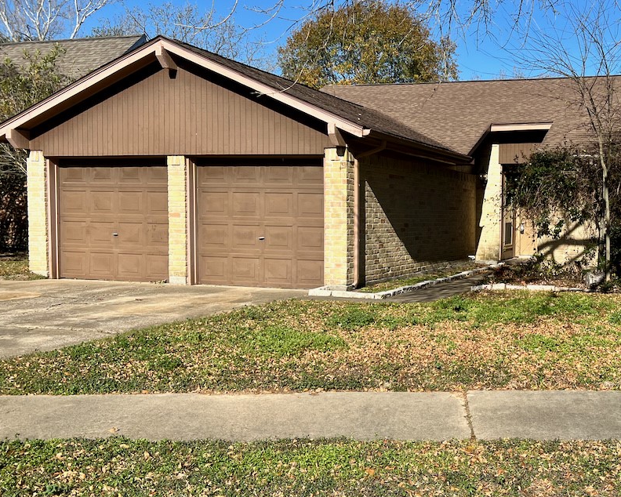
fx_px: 754
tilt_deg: -3.5
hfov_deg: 43.2
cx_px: 474
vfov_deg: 36.5
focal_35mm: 41
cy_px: 250
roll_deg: -0.2
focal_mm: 5.7
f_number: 1.5
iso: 50
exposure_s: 1/4274
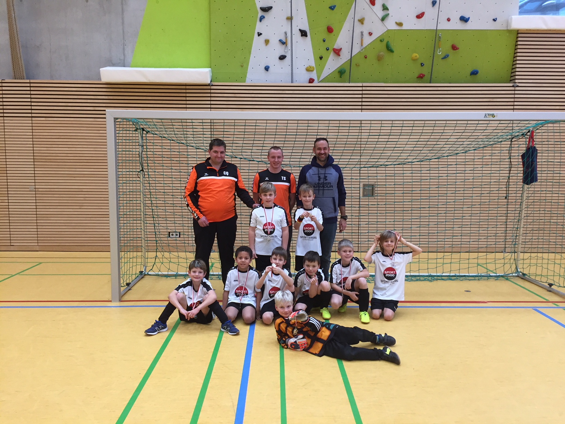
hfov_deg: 61.7
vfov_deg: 48.2
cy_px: 212
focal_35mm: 29
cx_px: 282
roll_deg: -1.2
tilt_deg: -7.4
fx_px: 473
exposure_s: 1/33
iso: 64
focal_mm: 4.15
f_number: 2.2
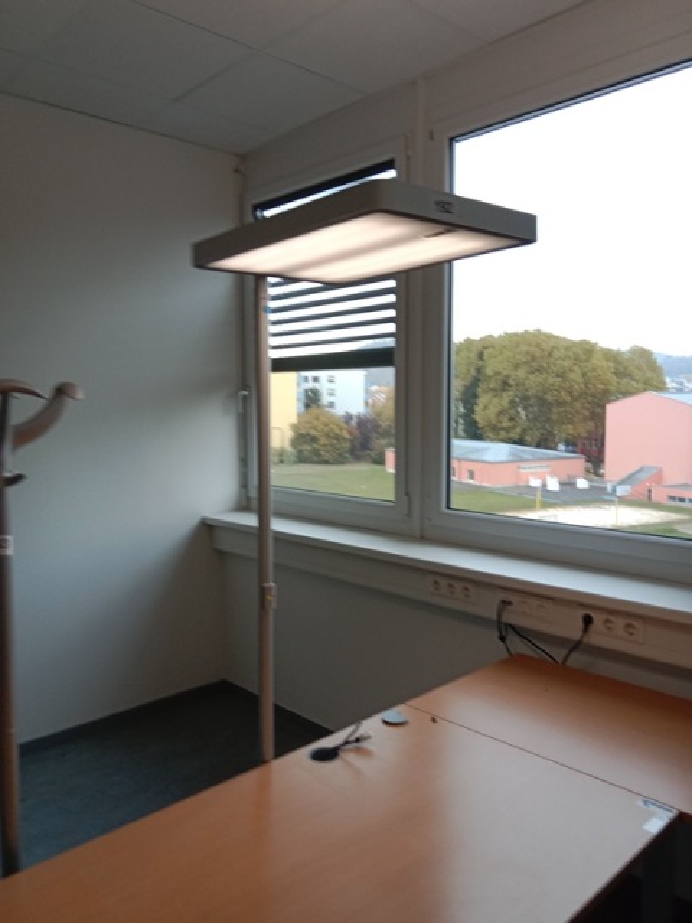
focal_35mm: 27
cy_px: 462
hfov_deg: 51.4
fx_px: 720
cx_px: 346
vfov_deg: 65.3
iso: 136
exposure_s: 1/50
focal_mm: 3.65
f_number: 2.2
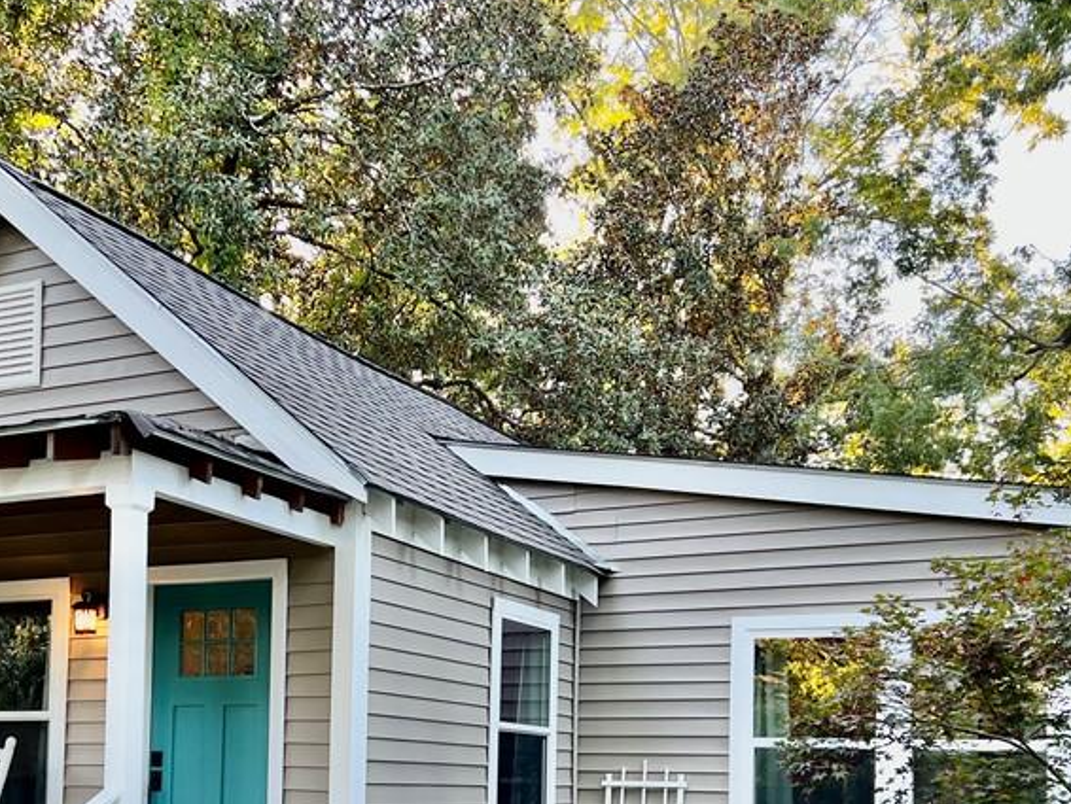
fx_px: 1455
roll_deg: -1.1
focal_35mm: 47
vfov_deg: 29.8
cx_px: 356
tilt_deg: +2.1
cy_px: 698
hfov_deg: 39.9
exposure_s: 1/121
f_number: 1.5
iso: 64
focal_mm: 5.7
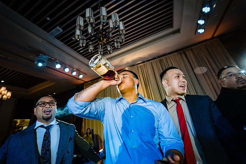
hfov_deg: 104.2
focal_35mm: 14
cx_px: 123
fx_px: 96
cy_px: 82
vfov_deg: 81.2
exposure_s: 1/160
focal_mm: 14
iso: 800
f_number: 2.8
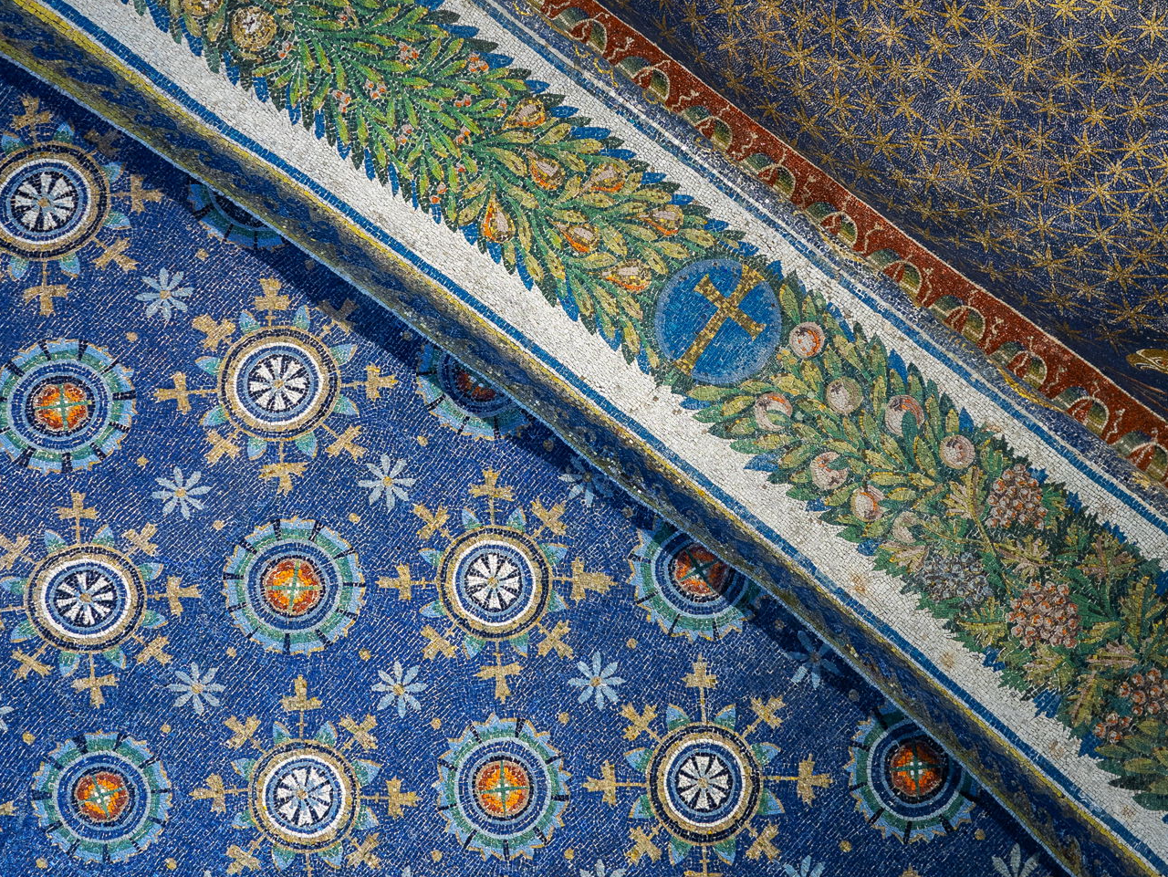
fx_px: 2025
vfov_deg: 24.4
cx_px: 625
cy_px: 324
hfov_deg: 32.2
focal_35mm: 60
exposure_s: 2.5
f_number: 4
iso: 125
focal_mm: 20
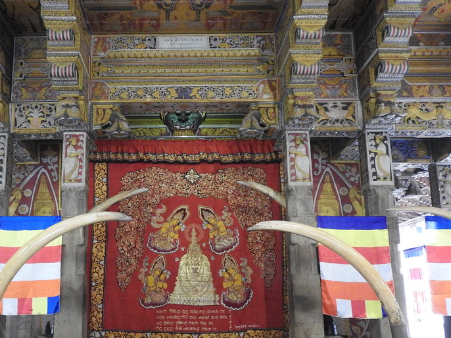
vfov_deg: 34.3
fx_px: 547
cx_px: 167
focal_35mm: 42
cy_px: 185
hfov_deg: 44.4
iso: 450
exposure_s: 1/8
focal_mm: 4.3
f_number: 3.3
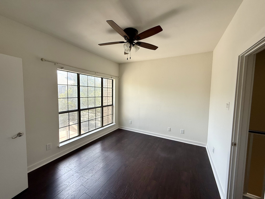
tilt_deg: -3.8
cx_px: 132
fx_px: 107
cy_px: 100
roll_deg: -0.7
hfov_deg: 102.1
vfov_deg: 85.7
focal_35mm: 14
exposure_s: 1/136
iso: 64
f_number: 2.2
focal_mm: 2.22
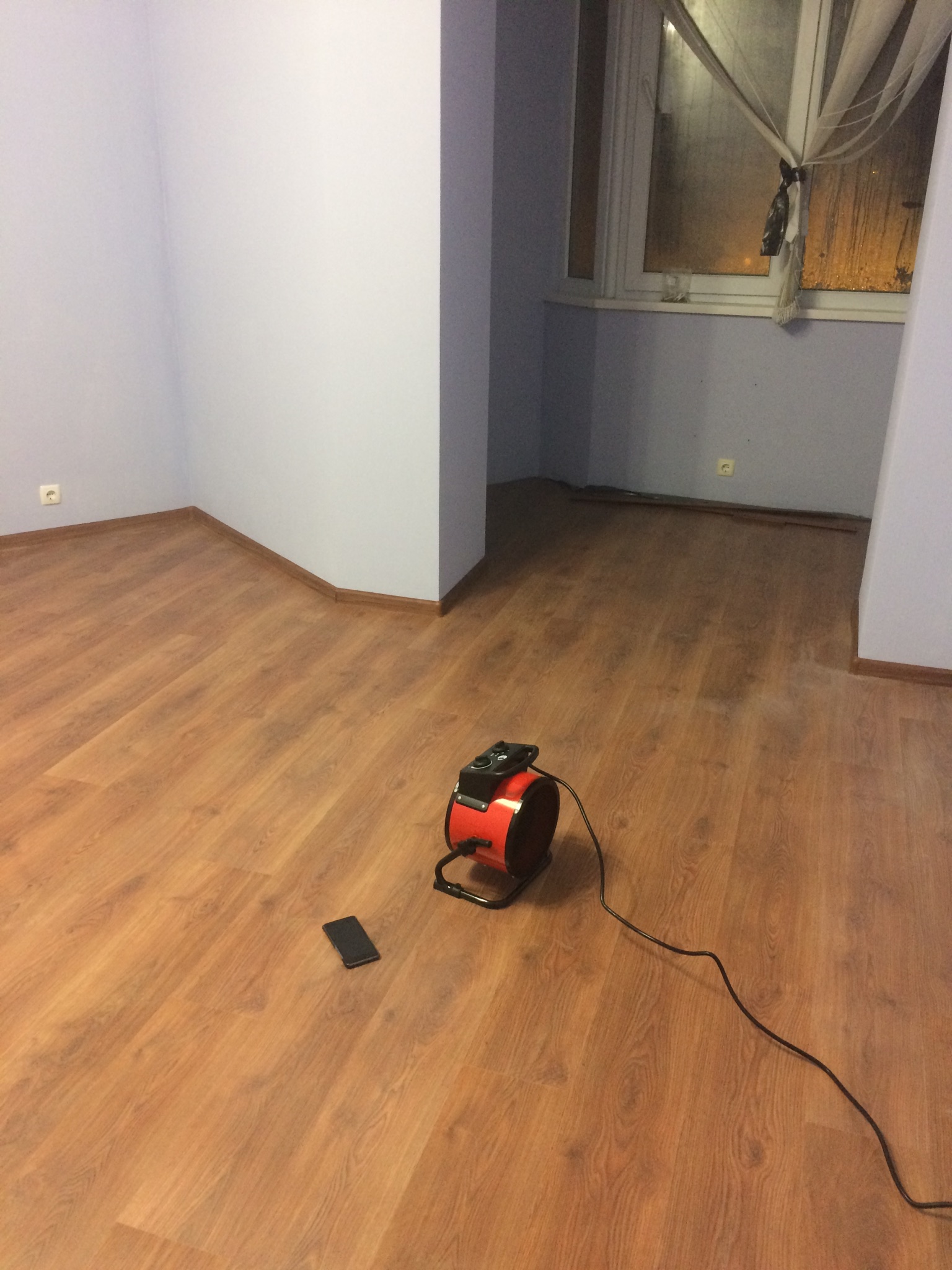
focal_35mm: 29
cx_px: 476
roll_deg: -1.6
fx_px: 1063
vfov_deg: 61.7
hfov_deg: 48.2
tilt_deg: -24.8
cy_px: 635
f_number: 2.2
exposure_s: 1/33
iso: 250
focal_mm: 4.15
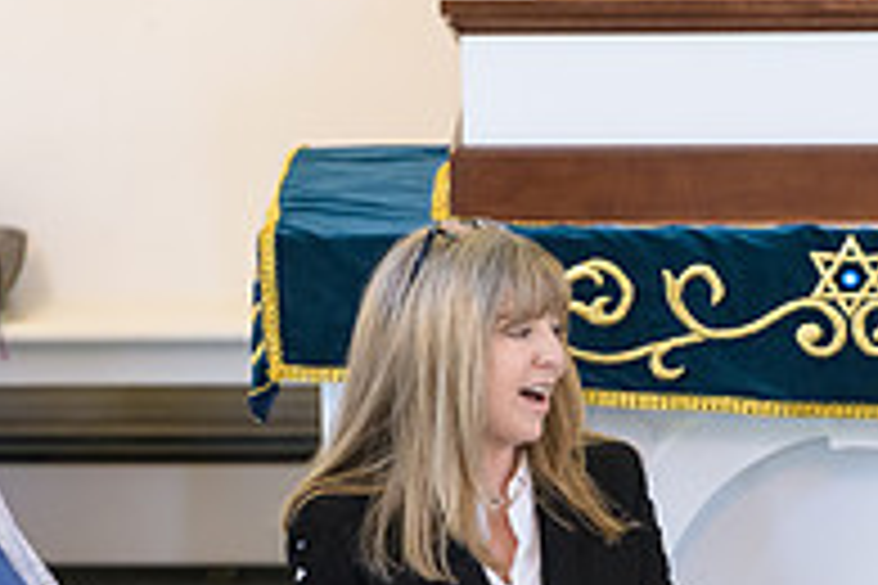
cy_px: 727
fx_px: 14486
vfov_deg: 2.3
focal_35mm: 594
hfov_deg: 3.5
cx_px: 901
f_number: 3.2
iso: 1250
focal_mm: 200
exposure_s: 1/125
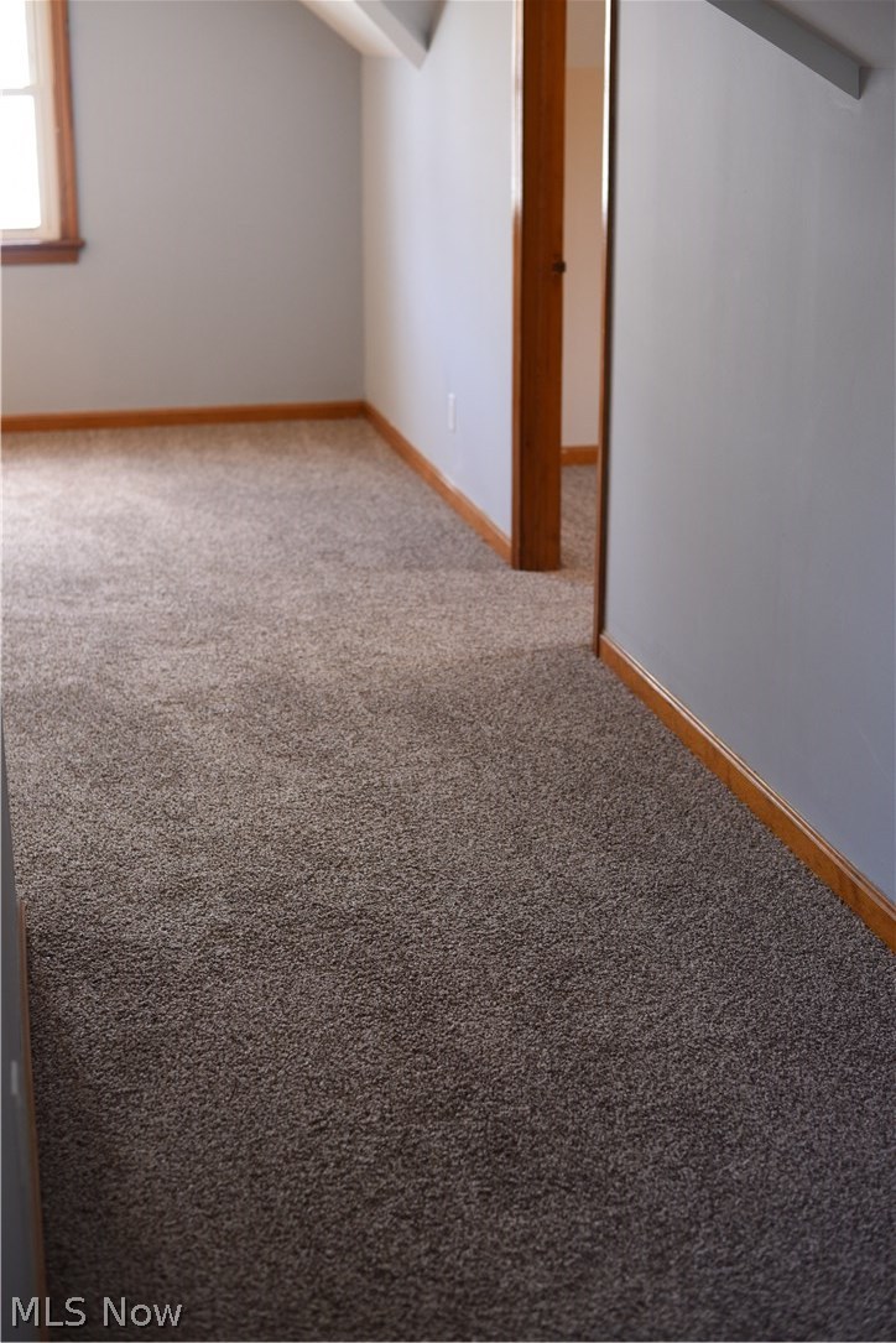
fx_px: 1865
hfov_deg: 27.0
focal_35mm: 50
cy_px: 672
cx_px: 448
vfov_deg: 39.6
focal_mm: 50
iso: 800
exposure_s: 1/125
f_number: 2.5
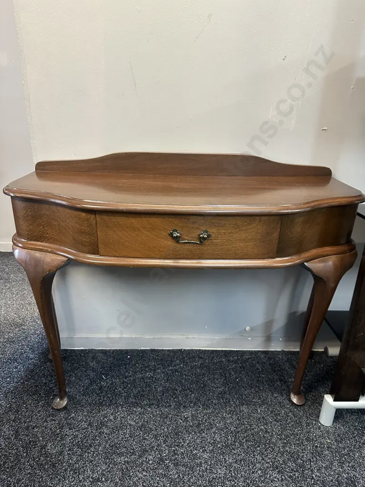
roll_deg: -1.8
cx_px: 182
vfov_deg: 71.6
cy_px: 244
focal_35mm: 24
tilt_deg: -22.0
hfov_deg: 56.8
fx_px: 337
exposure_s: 1/50
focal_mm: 6.86
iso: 400
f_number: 1.78
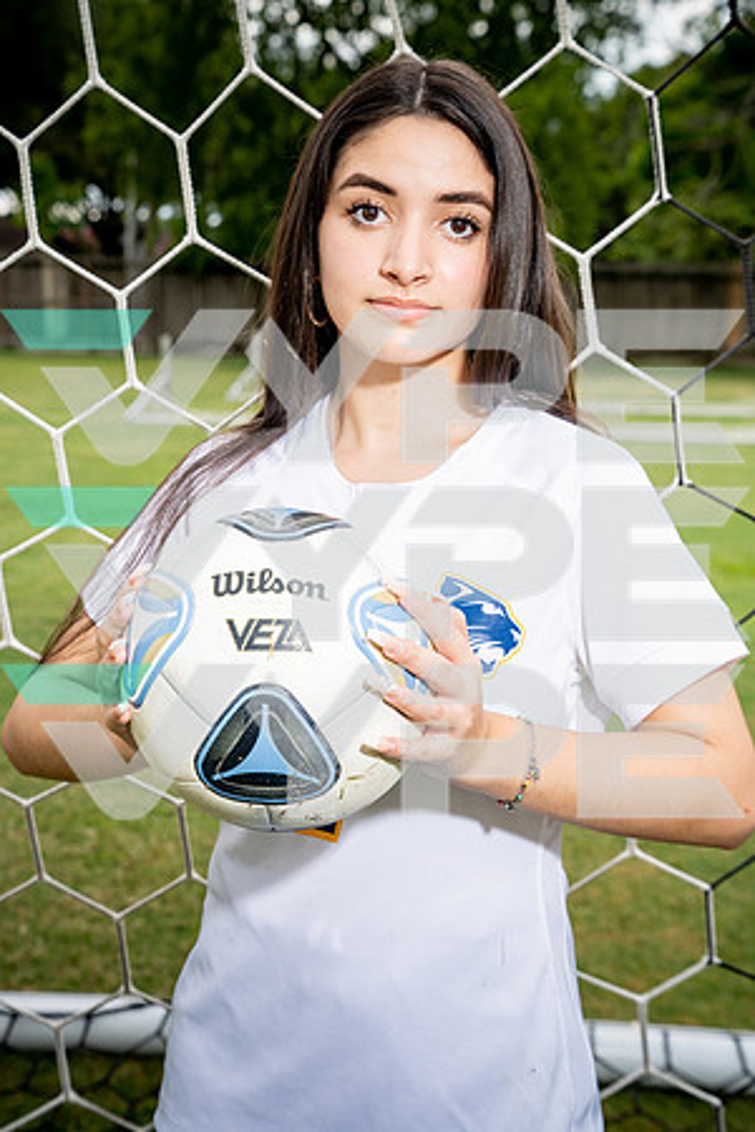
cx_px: 378
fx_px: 1919
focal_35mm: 61
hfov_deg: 22.3
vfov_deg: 32.9
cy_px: 566
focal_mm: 61
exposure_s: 1/250
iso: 100
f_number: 6.3
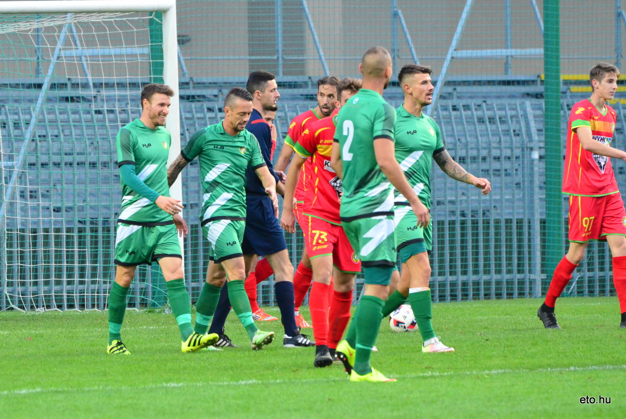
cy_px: 210
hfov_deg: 5.7
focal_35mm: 360
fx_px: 6264
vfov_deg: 3.8
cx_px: 313
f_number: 5.6
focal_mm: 240
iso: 3200
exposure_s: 1/640
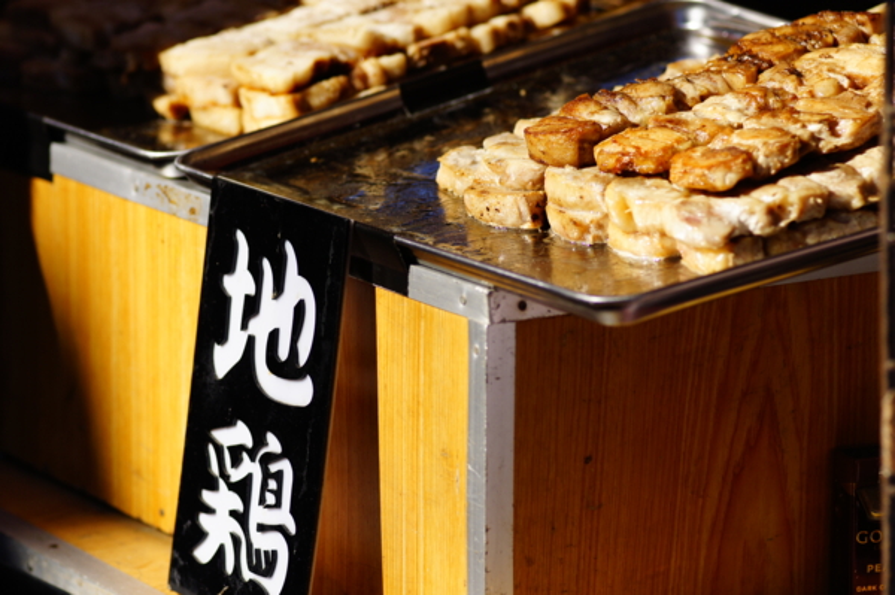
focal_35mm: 150
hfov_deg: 13.7
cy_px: 298
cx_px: 448
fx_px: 3726
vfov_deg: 9.1
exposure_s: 1/1600
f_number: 3.5
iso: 200
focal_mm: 100
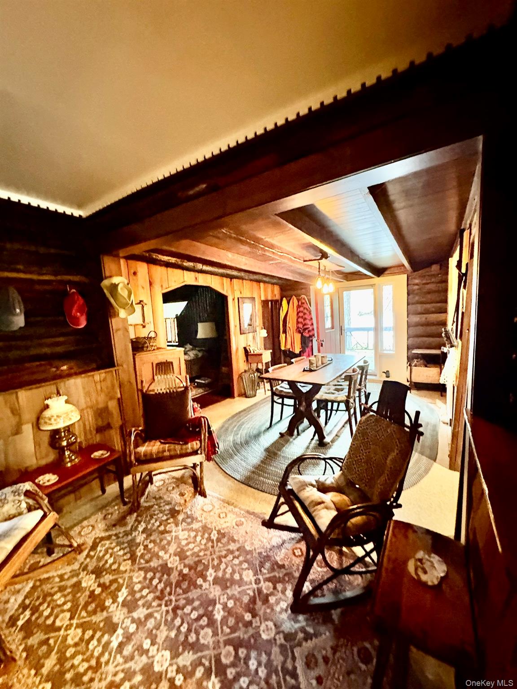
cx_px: 258
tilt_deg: -6.3
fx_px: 279
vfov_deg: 102.1
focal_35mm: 14
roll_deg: +3.1
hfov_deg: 85.7
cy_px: 344
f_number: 2.2
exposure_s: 1/30
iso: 1250
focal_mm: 2.22
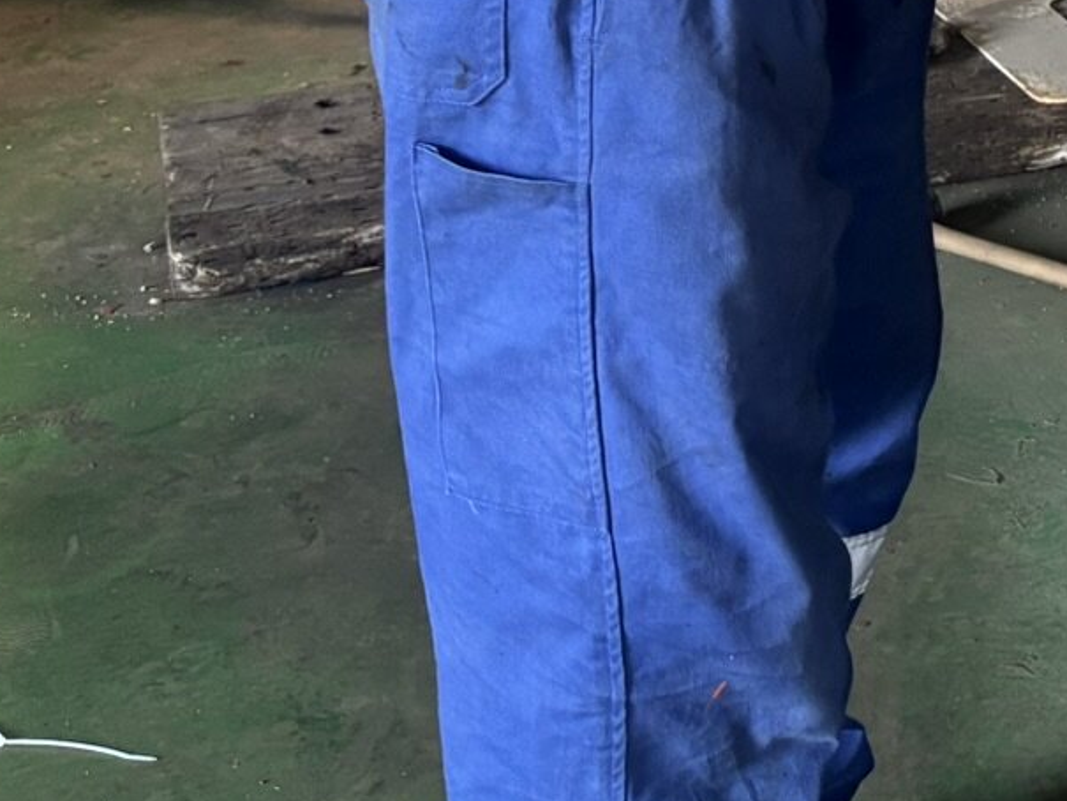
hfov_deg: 18.7
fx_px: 2713
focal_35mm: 88
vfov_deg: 15.3
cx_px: 1751
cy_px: -448
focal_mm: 5.96
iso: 160
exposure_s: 1/60
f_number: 1.6
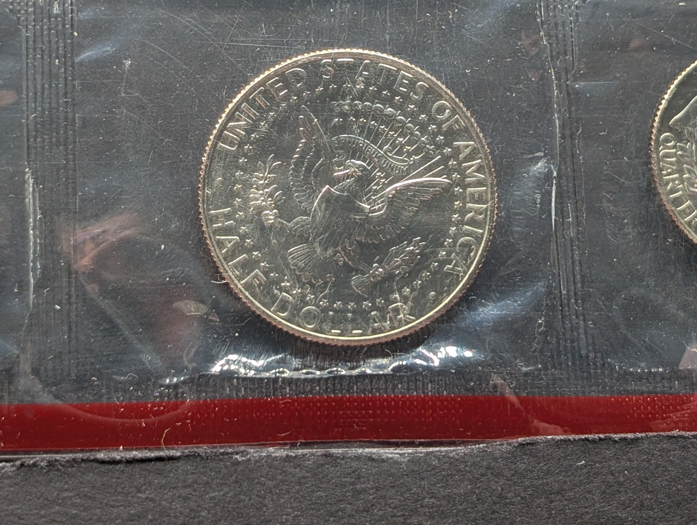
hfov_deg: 22.2
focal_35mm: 88
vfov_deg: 16.7
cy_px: 105
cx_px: 351
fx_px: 1775
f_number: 1.68
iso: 89
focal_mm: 6.9
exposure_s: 1/71.1
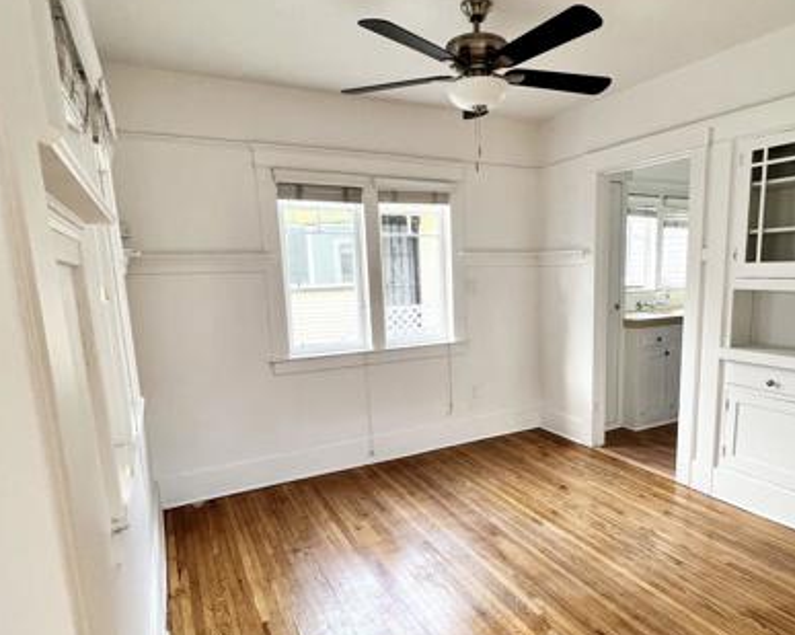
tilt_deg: -8.8
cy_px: 366
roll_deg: +1.4
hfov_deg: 76.9
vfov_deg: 65.1
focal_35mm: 21
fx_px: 494
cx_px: 472
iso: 80
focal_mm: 1.57
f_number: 1.8
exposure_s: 1/99
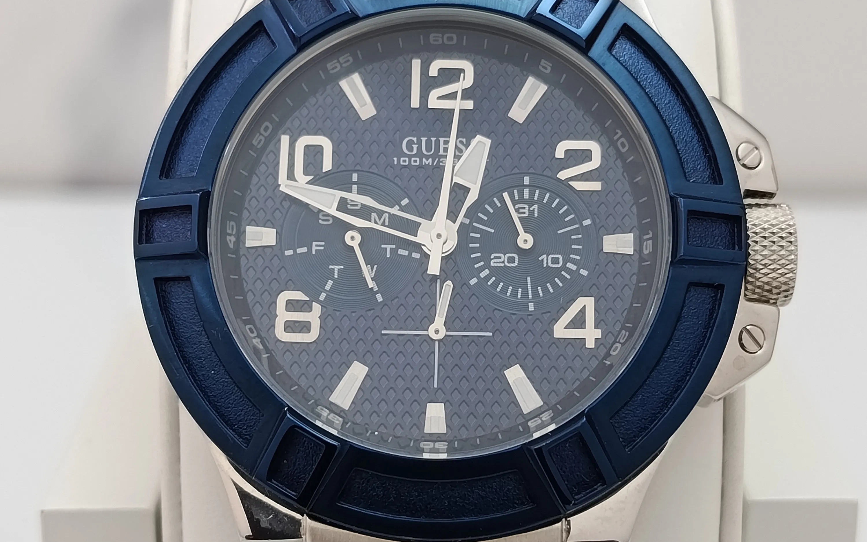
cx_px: 434
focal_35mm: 68
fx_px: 1607
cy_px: 310
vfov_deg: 19.1
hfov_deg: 30.2
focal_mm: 5.24
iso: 339
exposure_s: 1/100
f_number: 1.7
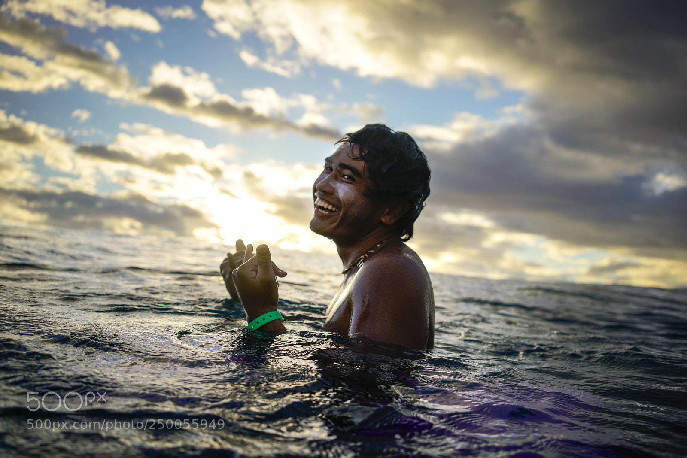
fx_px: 668
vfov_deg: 37.9
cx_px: 344
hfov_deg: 54.4
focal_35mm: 35
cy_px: 229
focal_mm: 35
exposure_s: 1/1000
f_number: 3.5
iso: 100
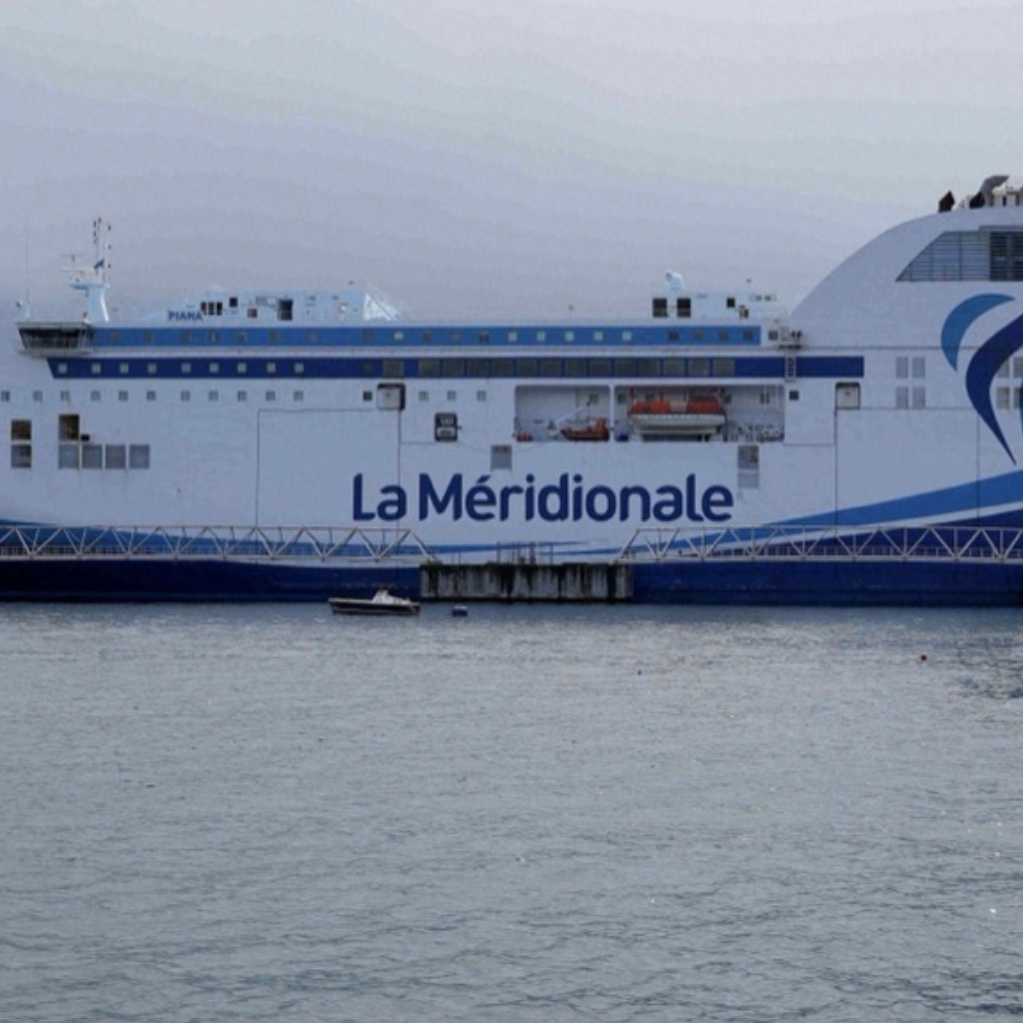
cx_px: 667
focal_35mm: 55
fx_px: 1839
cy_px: 411
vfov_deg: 31.0
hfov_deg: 30.9
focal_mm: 31
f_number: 4
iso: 100
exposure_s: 1/1250
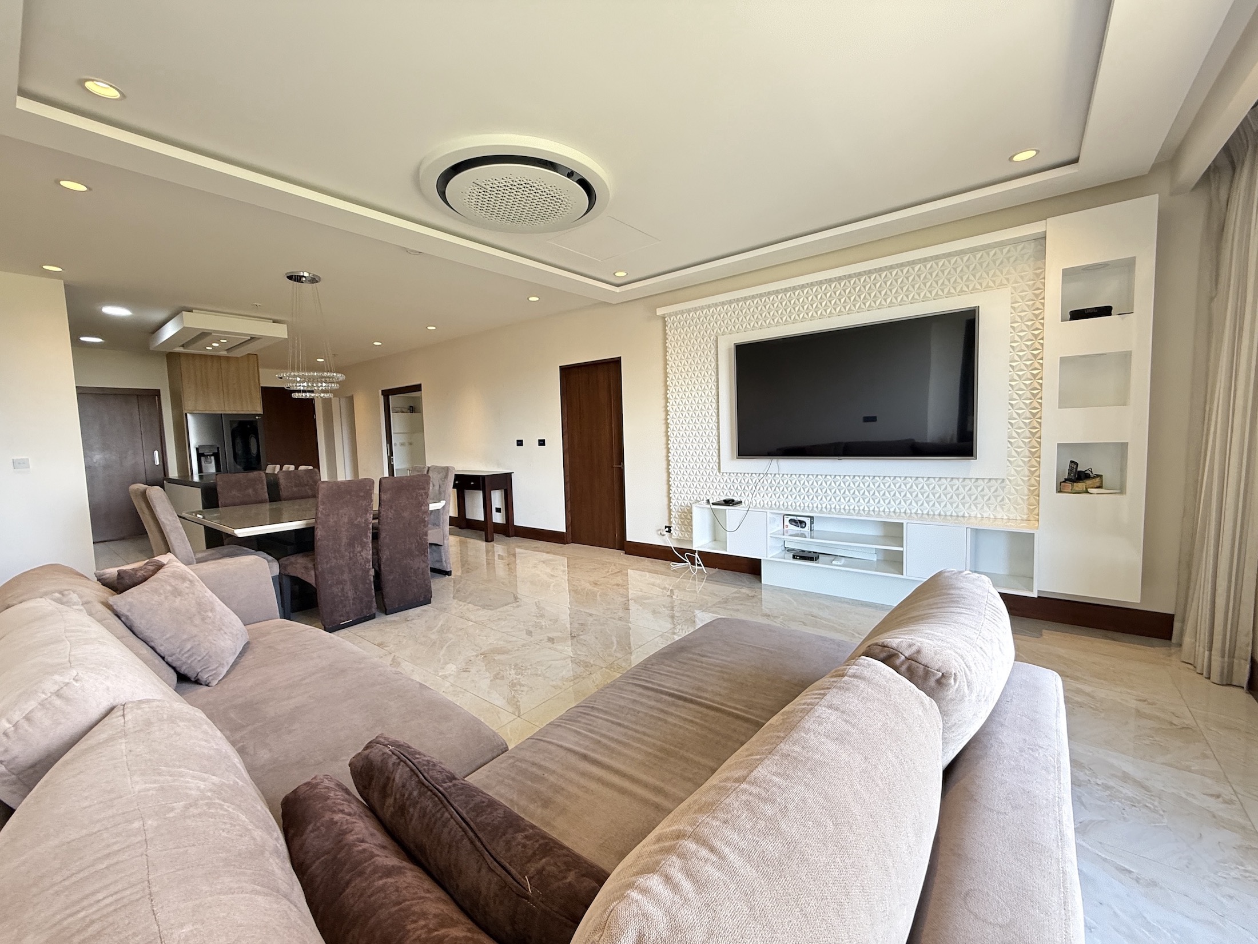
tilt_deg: -4.5
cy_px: 472
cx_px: 629
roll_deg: +1.7
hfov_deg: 102.1
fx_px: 509
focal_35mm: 14
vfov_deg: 85.7
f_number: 2.2
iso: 200
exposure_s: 1/60
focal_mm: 2.22
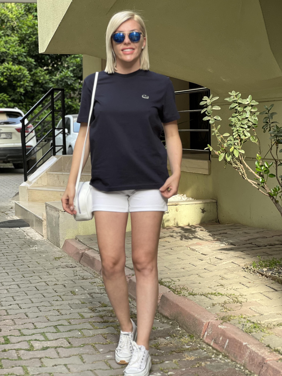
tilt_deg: -2.3
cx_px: 141
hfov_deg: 19.1
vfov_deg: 25.3
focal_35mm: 77
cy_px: 188
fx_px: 836
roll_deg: +1.1
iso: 64
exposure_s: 1/121
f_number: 2.8
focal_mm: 9
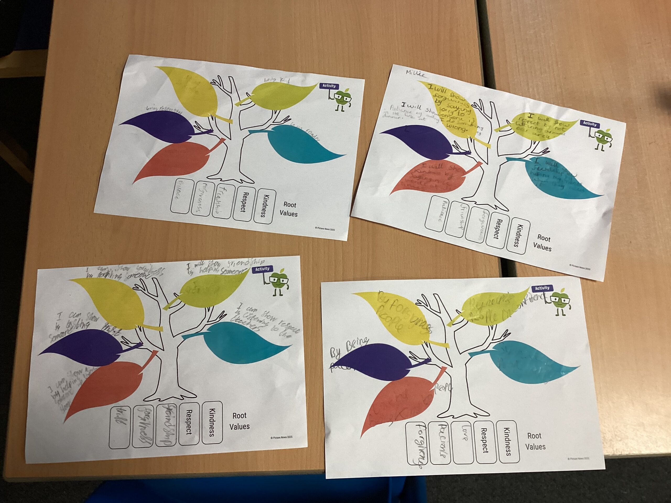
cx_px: 336
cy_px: 252
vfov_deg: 45.4
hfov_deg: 58.4
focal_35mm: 31
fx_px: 601
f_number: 2.4
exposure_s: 1/60
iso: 160
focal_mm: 3.3
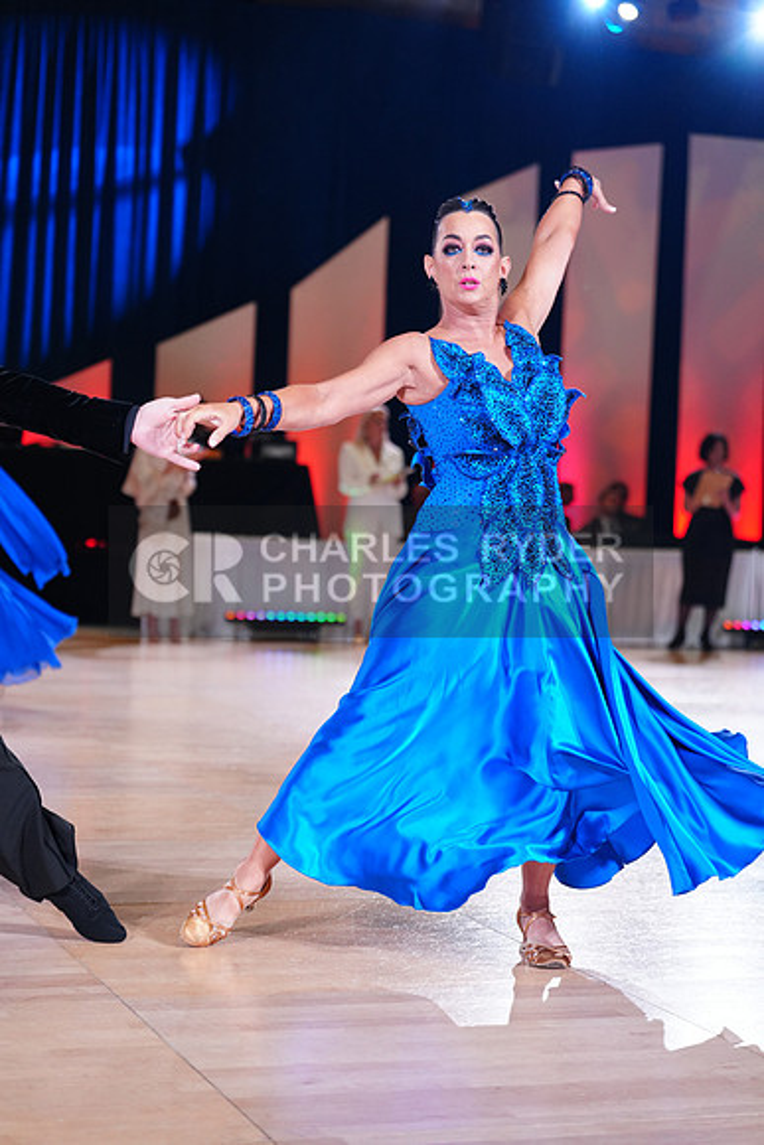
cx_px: 382
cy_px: 572
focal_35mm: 70
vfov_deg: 28.8
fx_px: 2227
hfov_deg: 19.5
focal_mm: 70
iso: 2000
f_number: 2.8
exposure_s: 1/400
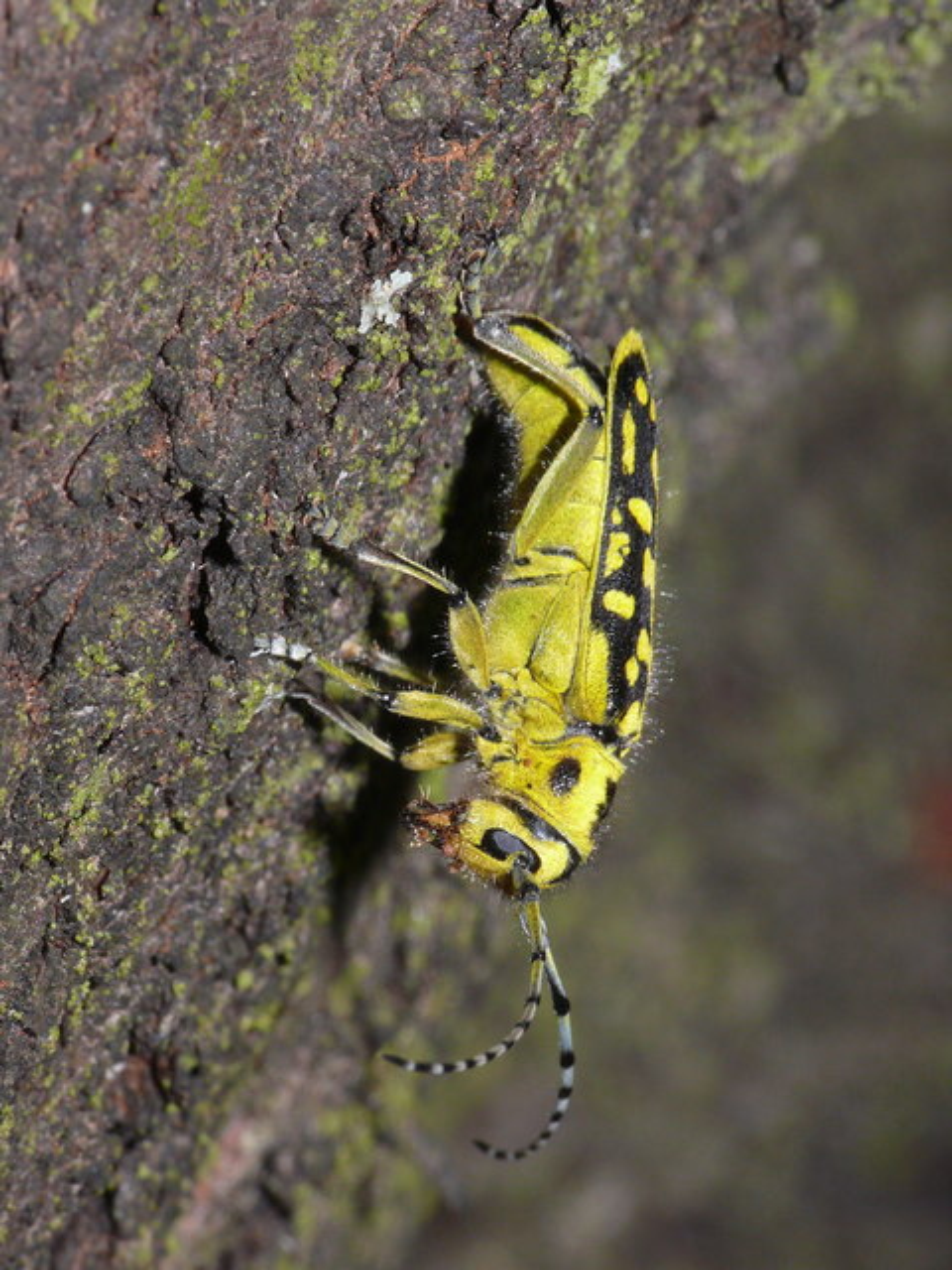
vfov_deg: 10.5
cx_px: 476
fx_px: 6894
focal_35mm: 188
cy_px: 635
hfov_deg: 7.9
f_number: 11
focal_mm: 39.6
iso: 200
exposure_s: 1/200
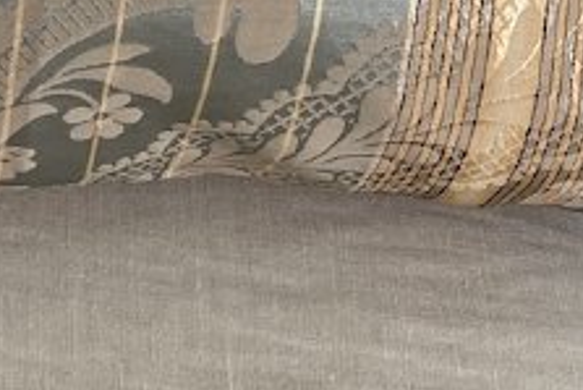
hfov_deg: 14.4
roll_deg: -2.7
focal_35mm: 140
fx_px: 2269
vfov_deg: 9.3
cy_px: -319
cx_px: -13
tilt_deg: -41.1
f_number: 1.6
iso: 125
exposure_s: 1/107
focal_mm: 5.1
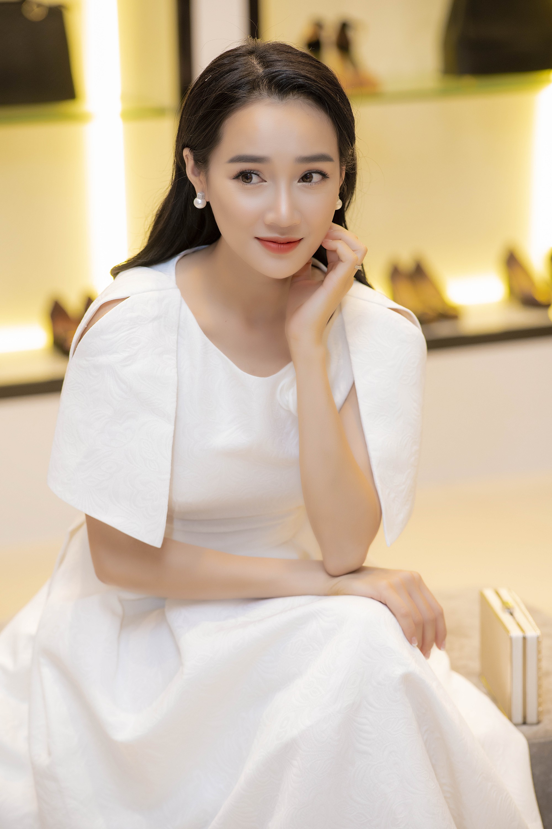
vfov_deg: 19.5
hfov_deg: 13.0
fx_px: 2415
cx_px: 276
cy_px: 414
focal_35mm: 105
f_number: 3.2
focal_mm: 105
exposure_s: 1/200
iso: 500
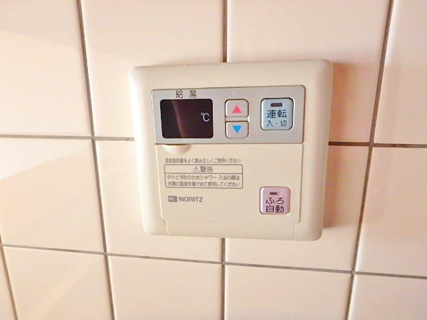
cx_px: 214
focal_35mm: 21
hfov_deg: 79.0
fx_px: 259
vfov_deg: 63.4
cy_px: 160
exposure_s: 1/25
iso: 800
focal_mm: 3.7
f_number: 3.5
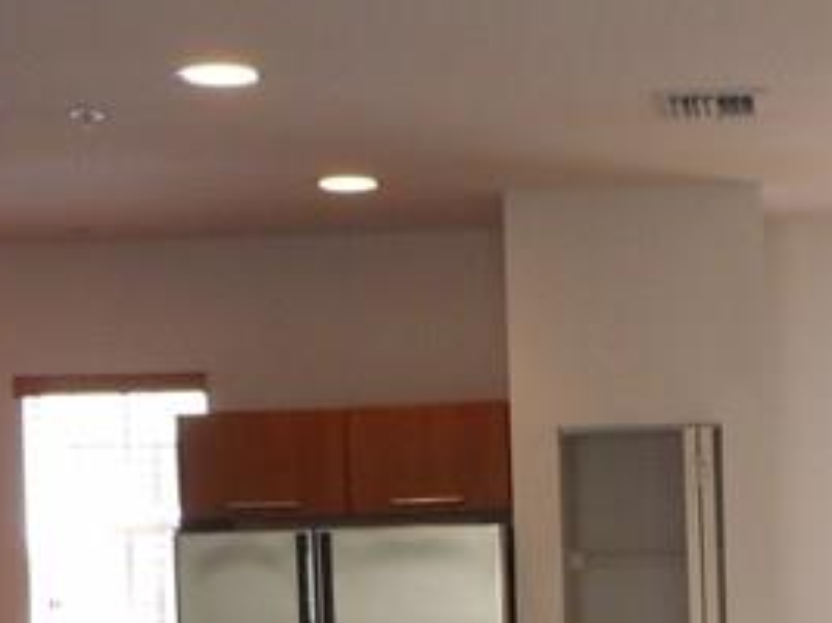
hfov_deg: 20.1
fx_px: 2306
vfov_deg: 14.8
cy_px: 773
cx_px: 714
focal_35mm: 96
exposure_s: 1/30
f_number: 3.7
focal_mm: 4.5
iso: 180
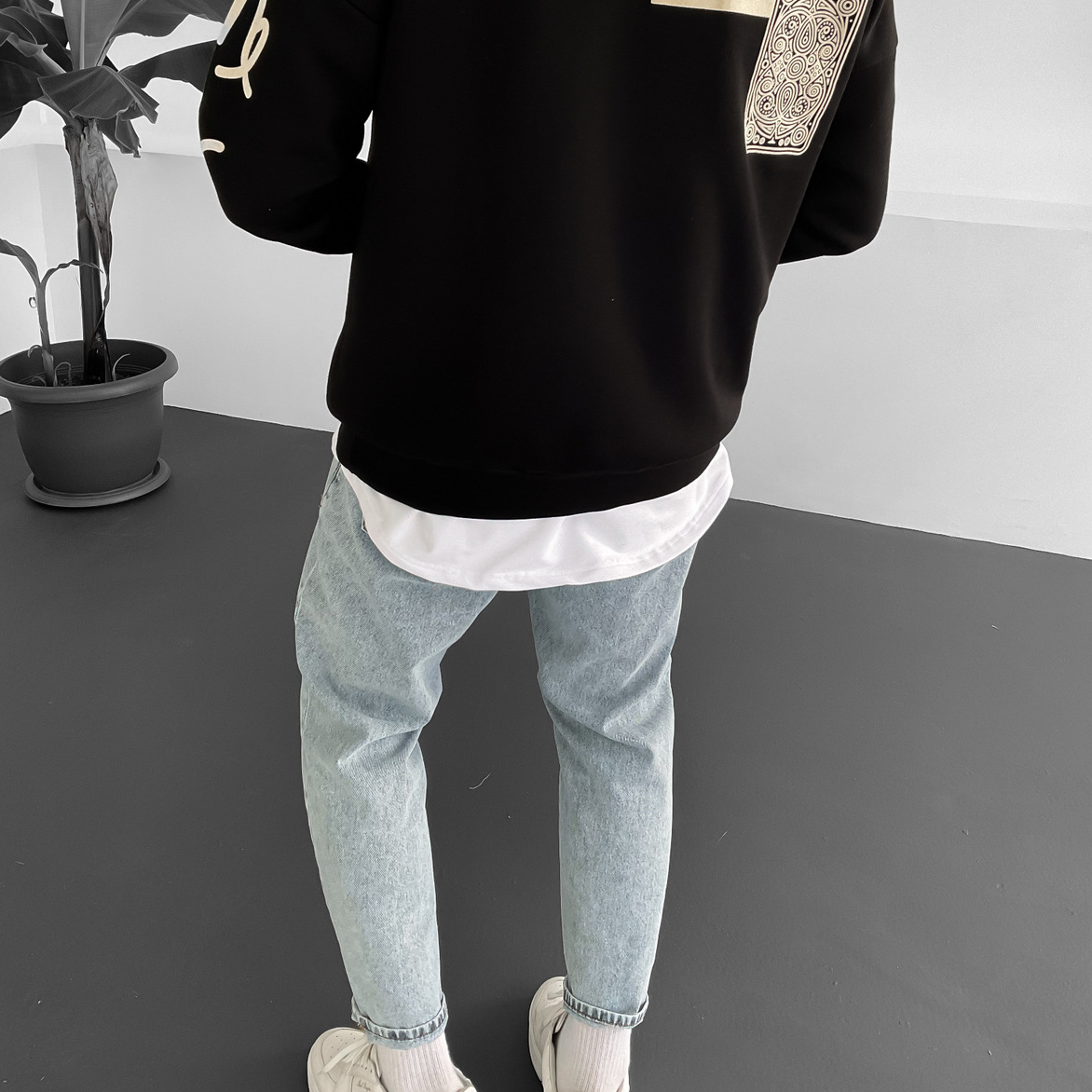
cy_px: 410
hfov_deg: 47.2
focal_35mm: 35
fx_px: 1249
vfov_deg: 46.8
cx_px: 546
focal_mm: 3
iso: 64
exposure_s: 1/120
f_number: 1.8
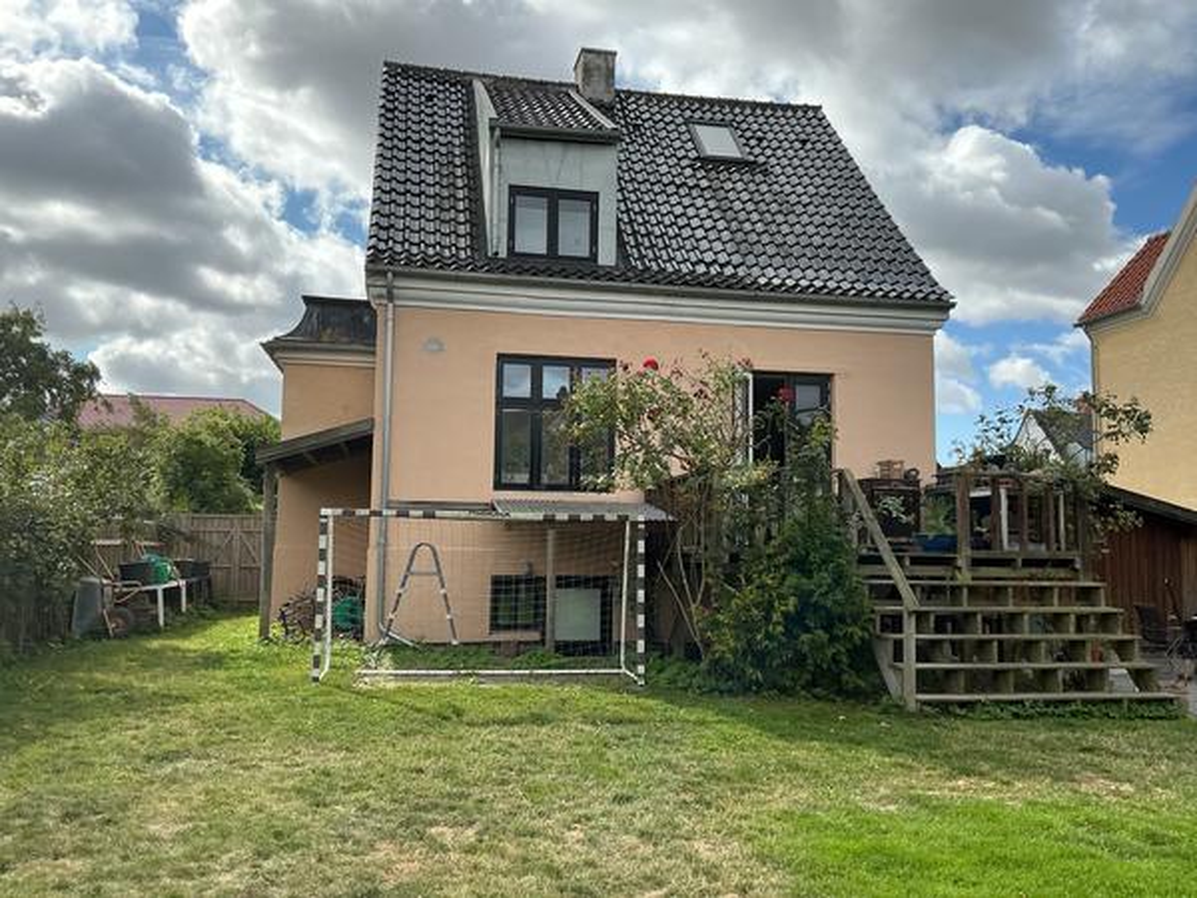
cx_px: 598
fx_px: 1003
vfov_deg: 48.2
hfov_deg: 61.7
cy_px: 449
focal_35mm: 29
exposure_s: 1/1786
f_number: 1.8
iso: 25
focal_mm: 3
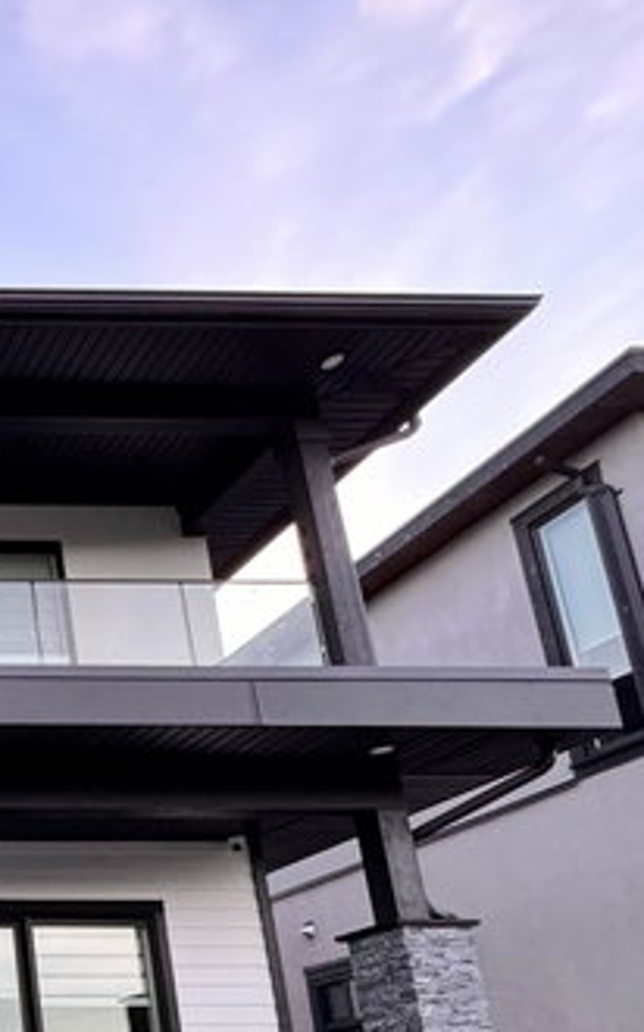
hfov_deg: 23.9
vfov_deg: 48.6
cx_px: -422
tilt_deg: +12.7
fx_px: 1012
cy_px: 919
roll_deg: +0.8
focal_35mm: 36
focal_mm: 2.22
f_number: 2.2
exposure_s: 1/99
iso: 250
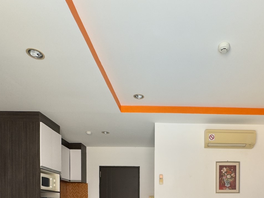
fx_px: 229
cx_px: 173
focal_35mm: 30
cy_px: 211
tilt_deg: -0.5
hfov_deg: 58.7
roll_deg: -0.2
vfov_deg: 39.5
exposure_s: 1/99
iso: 125
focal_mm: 2.22
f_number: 2.2
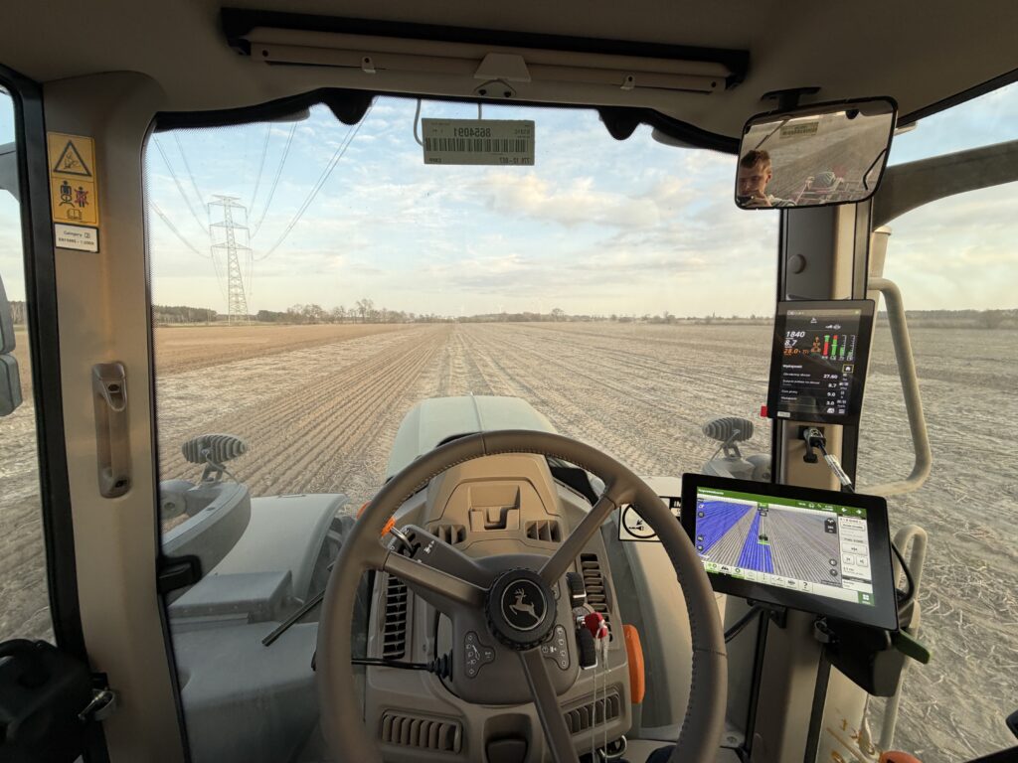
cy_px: 382
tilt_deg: -12.5
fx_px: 412
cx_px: 509
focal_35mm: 14
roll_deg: -1.0
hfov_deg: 102.1
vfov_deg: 85.7
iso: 40
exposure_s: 1/220
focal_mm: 2.22
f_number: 2.2
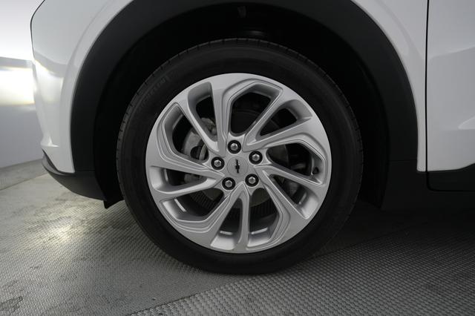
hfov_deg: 73.8
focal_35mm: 24
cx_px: 238
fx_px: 316
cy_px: 158
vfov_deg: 53.1
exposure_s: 1/160
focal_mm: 24
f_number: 4
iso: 1600
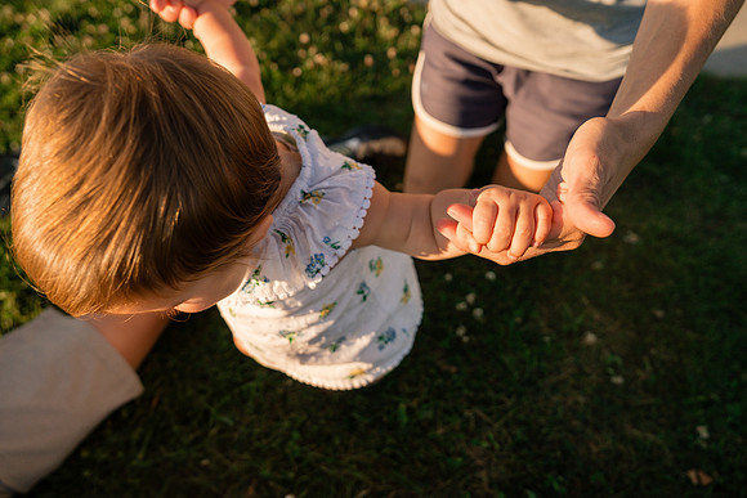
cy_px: 249
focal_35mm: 24
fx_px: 498
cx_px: 374
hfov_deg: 73.7
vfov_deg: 53.2
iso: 400
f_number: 4
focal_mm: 24
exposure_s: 1/2000
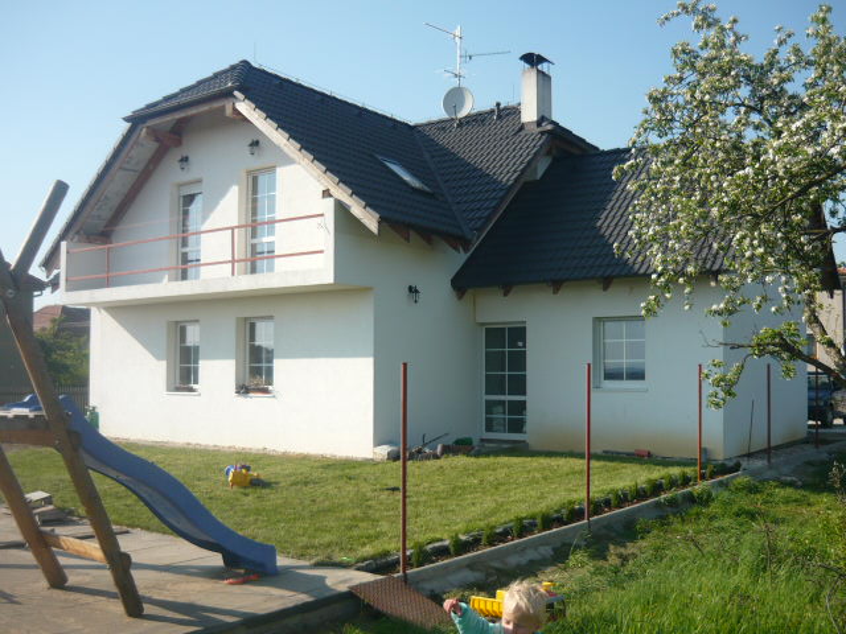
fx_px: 855
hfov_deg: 52.6
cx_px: 423
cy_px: 317
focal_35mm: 35
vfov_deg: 40.7
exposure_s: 1/125
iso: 100
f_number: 8
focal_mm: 5.5
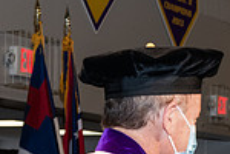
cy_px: 270
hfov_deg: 9.6
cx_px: 273
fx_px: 1354
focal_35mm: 212
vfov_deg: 6.4
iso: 1600
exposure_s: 1/200
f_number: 6.3
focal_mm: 55
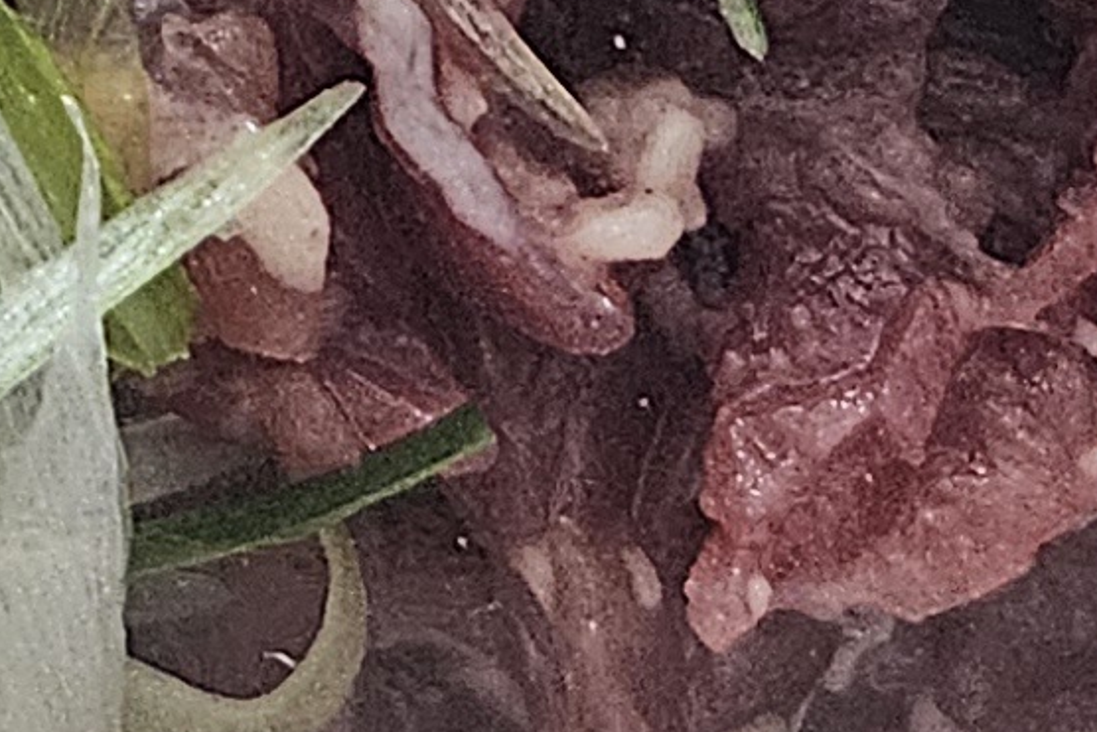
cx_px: -136
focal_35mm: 172
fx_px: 5242
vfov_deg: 7.7
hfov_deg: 11.7
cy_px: -702
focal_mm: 5.4
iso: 500
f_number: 1.8
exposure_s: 1/120
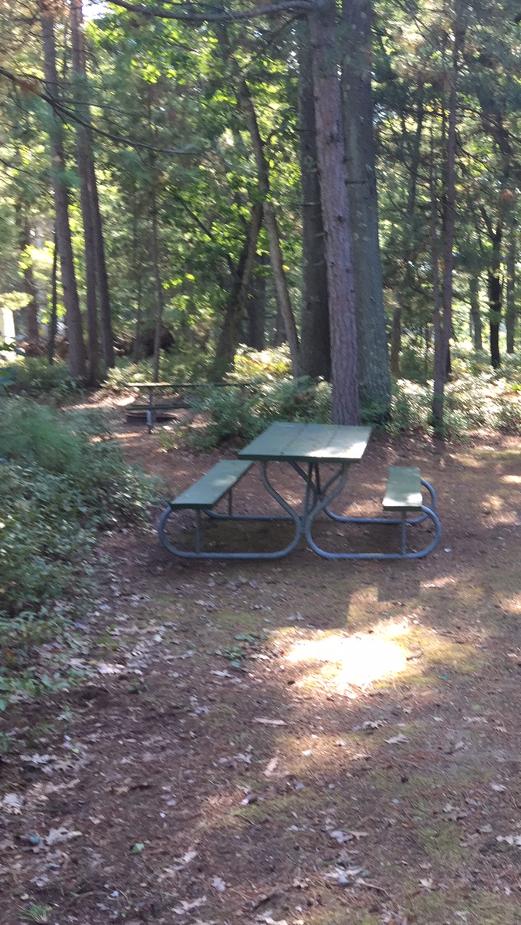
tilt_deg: -7.9
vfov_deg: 47.3
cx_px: 603
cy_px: 468
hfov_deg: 25.3
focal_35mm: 43
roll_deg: -2.4
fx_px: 1055
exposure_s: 1/60
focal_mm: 4.15
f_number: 2.2
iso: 40
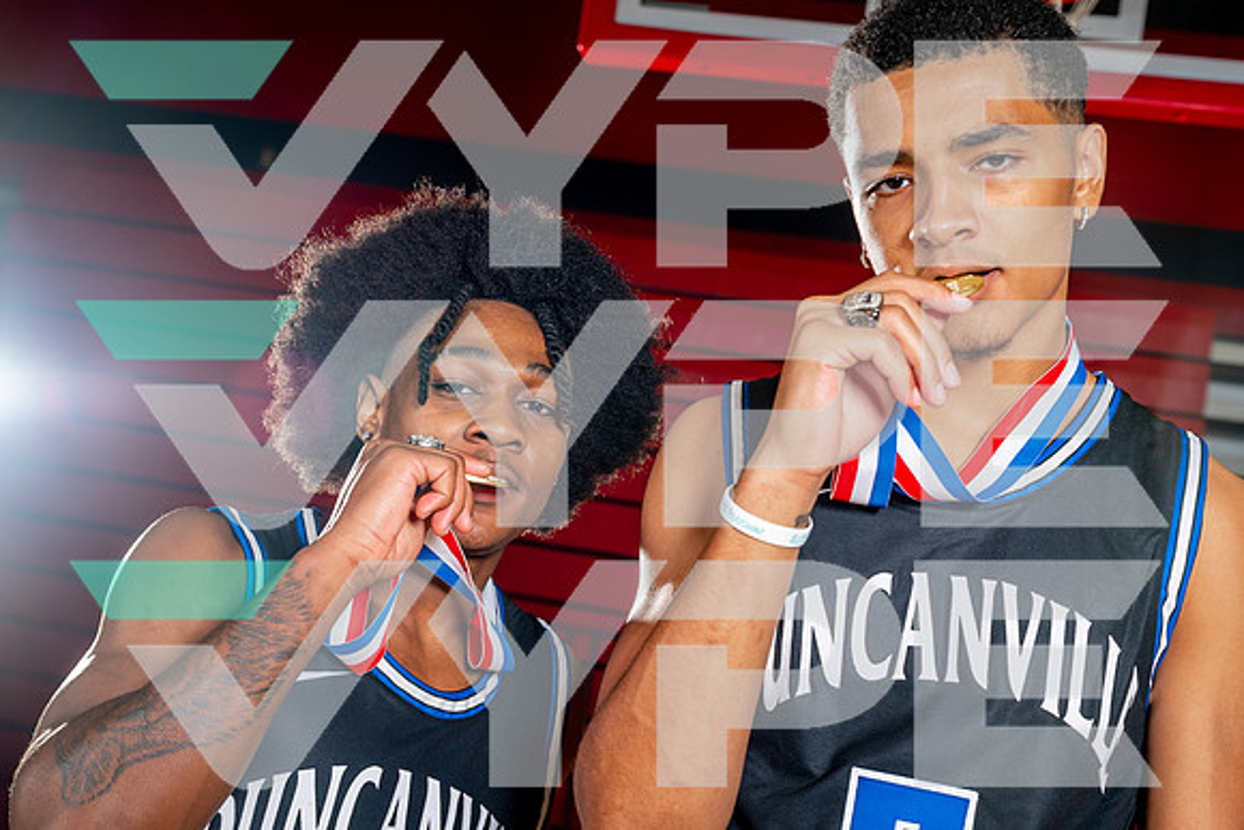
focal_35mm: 49
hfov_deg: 40.3
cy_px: 415
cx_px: 622
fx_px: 1694
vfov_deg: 27.5
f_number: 5.6
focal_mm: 49
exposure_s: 1/125
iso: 100
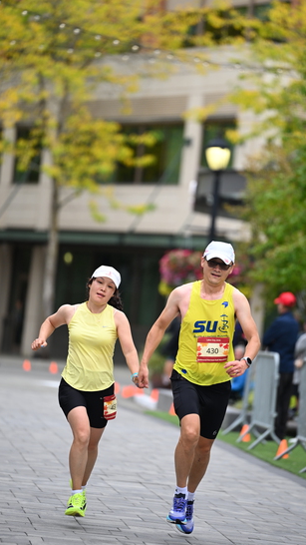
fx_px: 3045
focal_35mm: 211
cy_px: 273
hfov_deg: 5.8
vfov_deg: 10.2
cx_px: 164
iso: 640
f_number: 2.8
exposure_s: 1/2000
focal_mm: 200
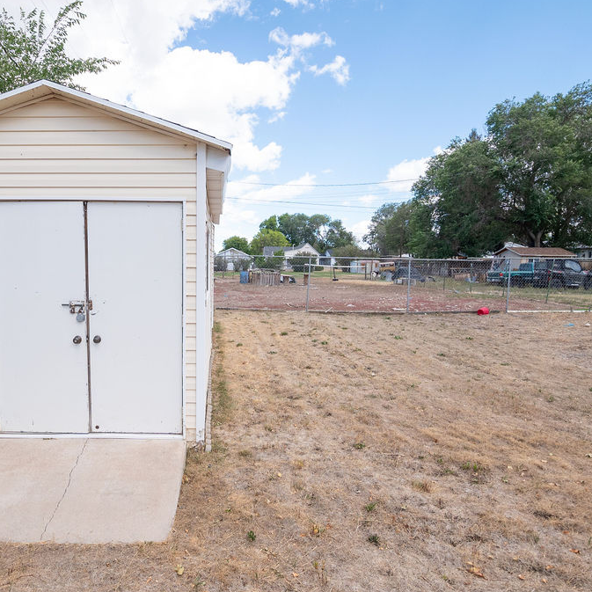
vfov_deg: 69.6
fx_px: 426
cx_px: 217
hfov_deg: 68.4
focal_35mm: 22
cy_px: 295
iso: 500
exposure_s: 1/1000
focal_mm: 11.5
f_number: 5
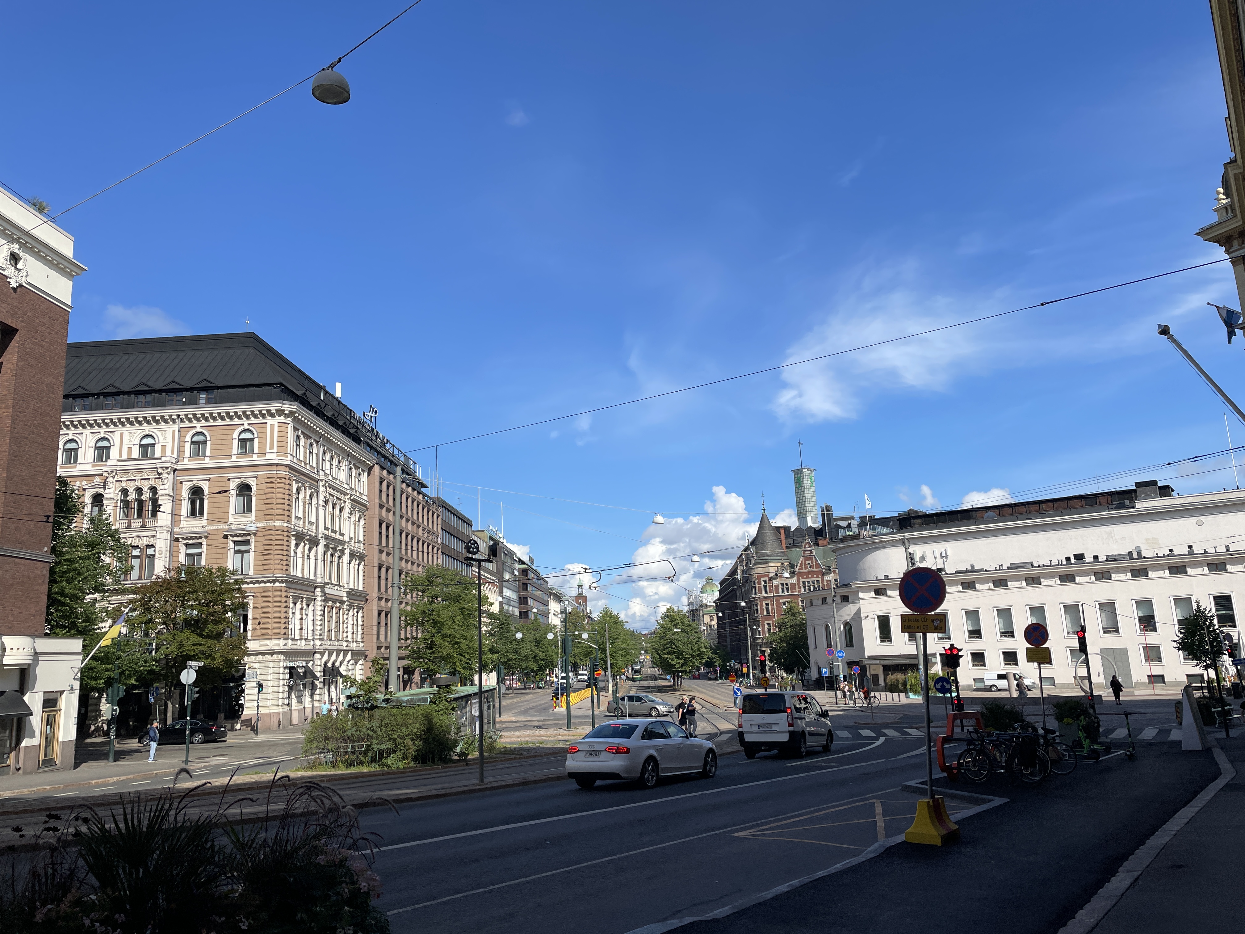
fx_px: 935
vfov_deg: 53.1
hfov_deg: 67.3
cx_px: 622
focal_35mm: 26
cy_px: 467
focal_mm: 4.2
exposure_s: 1/4292
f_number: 1.6
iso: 32
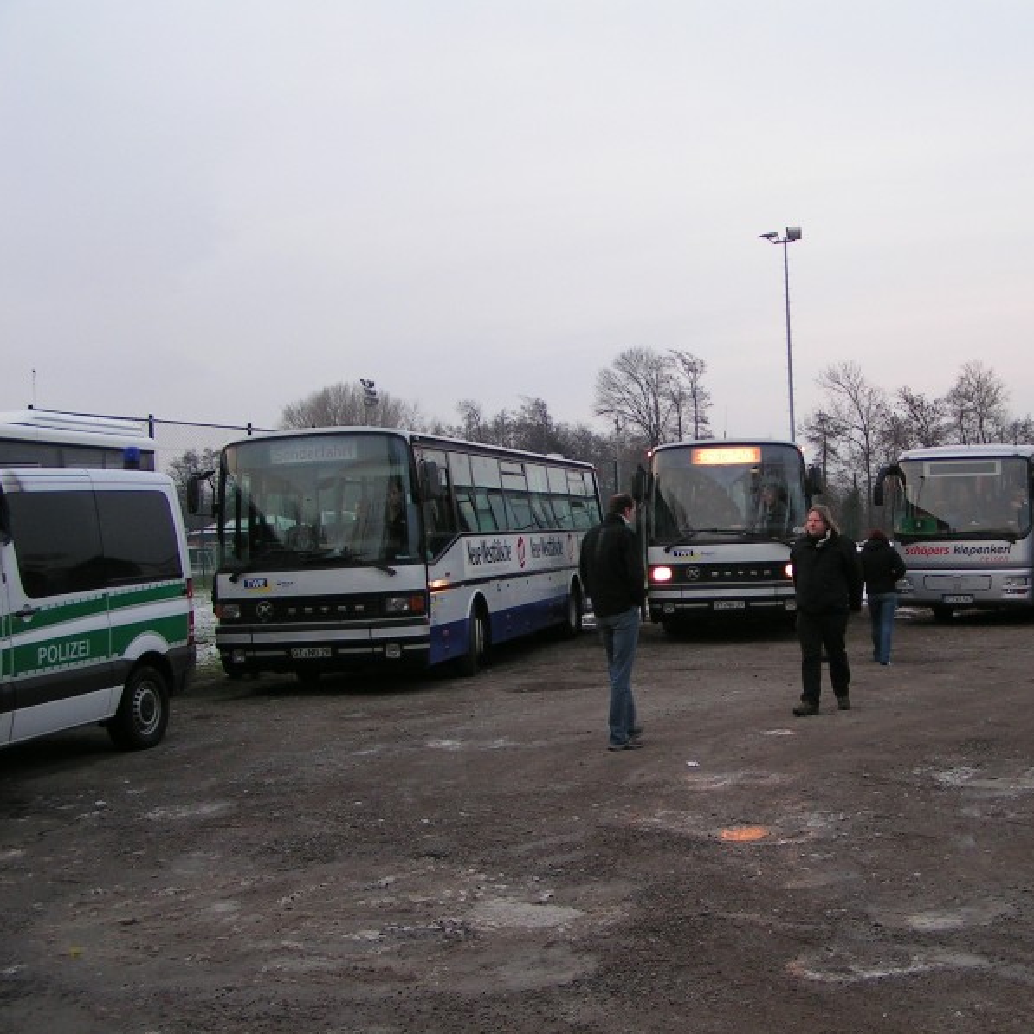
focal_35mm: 45
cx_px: 686
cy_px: 516
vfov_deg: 37.6
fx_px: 1521
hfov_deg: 37.2
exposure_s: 1/60
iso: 50
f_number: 2.8
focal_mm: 5.8
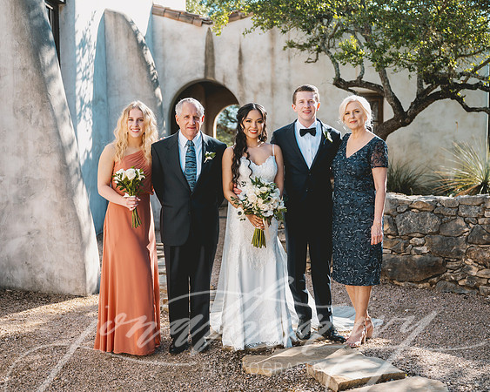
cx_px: 245
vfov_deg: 31.1
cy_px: 196
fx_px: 703
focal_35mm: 48
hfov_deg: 38.4
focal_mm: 43
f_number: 2.8
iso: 80
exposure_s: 1/800
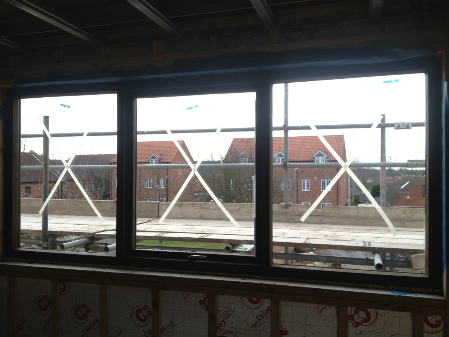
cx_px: 224
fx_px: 454
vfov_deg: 40.7
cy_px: 168
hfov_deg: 52.6
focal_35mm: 35
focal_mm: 4.28
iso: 50
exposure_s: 1/255
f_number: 2.4
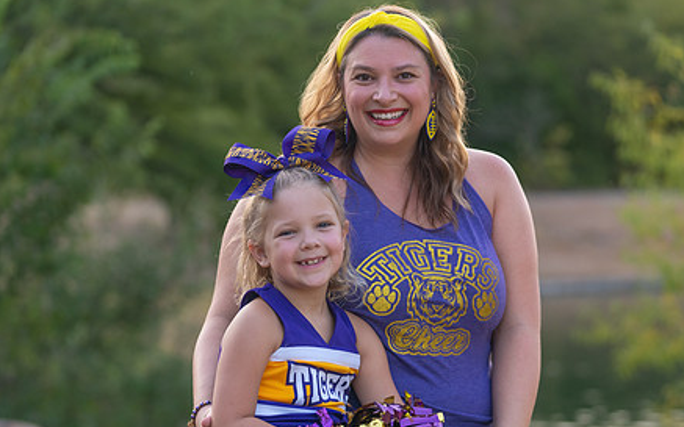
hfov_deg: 17.0
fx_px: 2293
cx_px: 402
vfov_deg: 10.6
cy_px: 270
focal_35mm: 123
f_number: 2.8
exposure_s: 1/320
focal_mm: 91
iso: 400
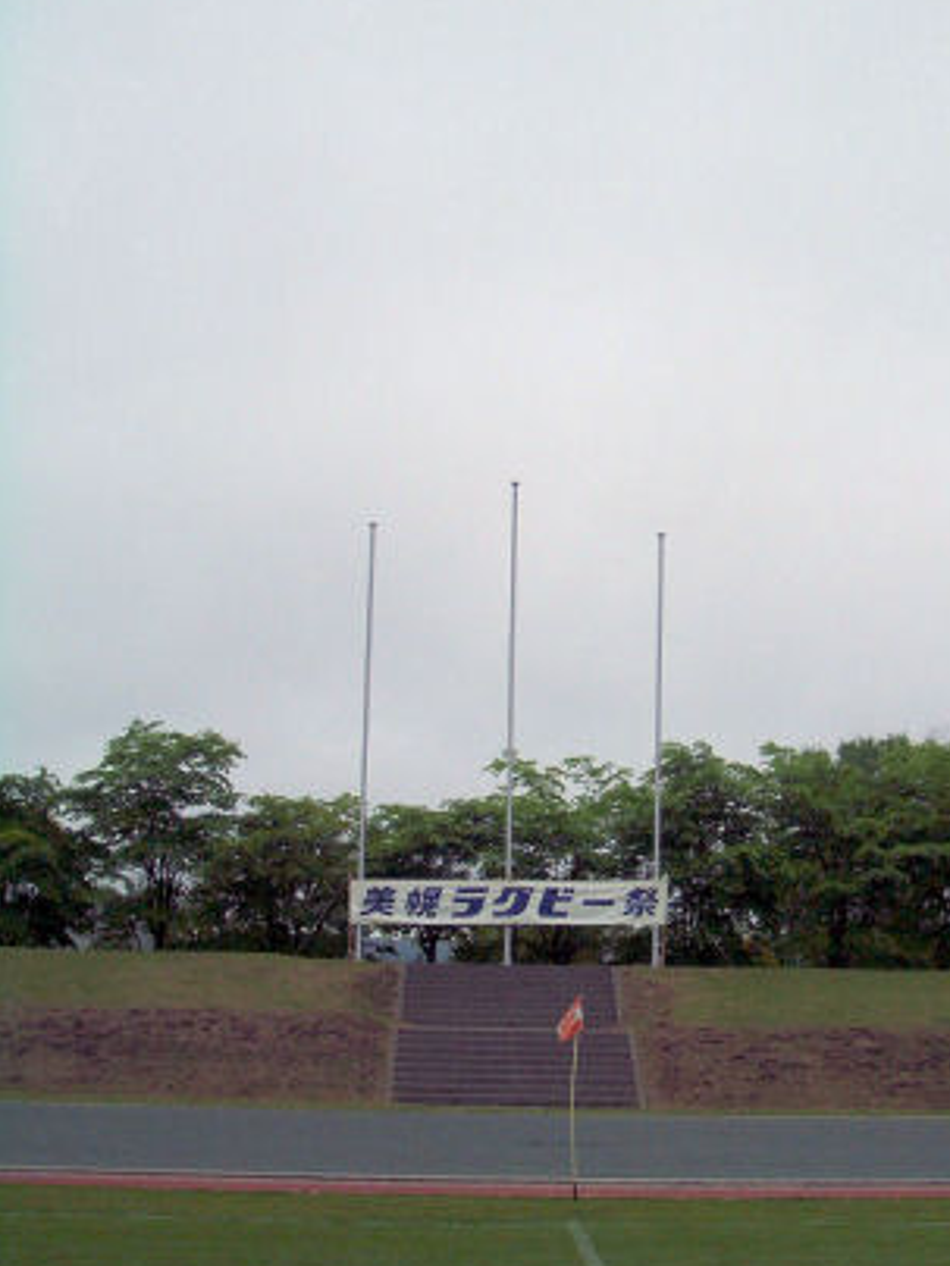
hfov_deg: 27.9
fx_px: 1903
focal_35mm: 52
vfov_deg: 36.7
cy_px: 733
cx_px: 599
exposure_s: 1/640
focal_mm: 6.8
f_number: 2.8
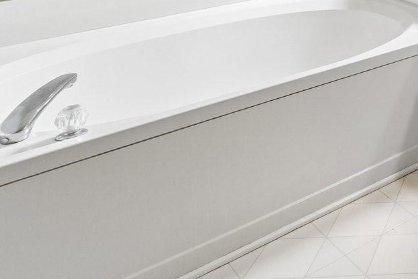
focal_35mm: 49
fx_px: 569
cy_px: -153
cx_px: 583
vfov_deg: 22.2
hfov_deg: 29.5
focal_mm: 10
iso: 400
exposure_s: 1/10
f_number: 8
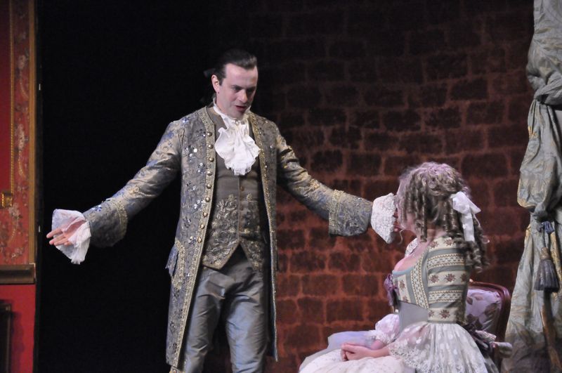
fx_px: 2151
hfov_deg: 14.9
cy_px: 186
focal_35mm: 138
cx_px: 281
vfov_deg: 9.9
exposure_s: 1/60
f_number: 5.6
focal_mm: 92
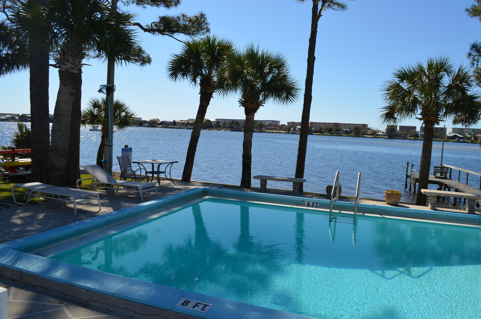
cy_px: 160
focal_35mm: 27
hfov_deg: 67.5
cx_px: 240
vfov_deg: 47.7
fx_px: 360
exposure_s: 1/320
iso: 100
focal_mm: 18
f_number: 9
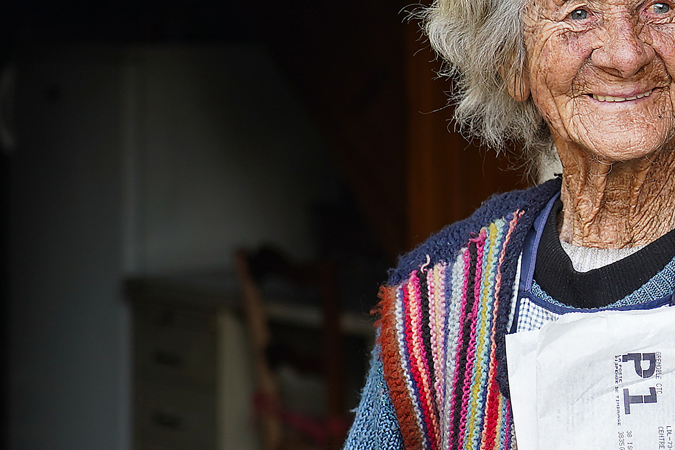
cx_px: 1076
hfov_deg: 13.6
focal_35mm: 140
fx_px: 2625
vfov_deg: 9.8
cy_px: 307
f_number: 2.8
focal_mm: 41
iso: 100
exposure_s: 1/80
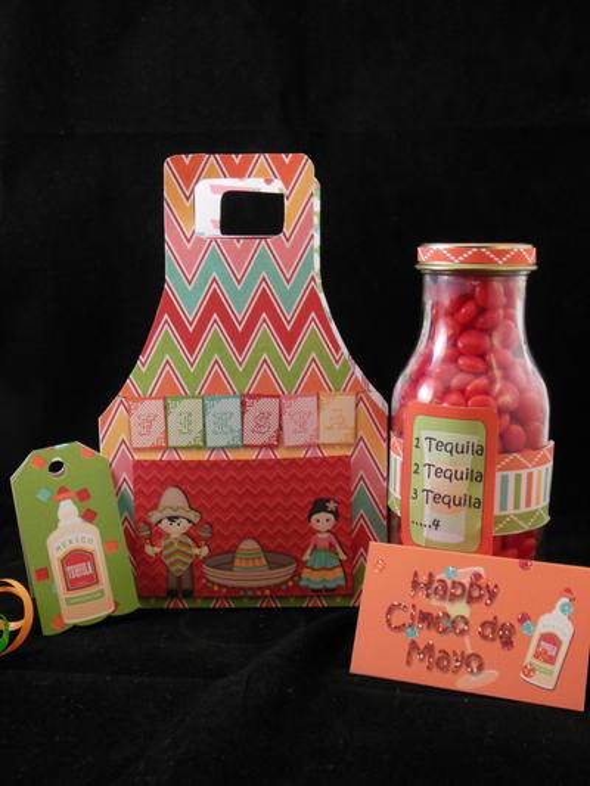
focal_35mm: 43
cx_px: 295
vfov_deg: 43.8
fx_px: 977
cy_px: 393
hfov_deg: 33.6
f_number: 3.8
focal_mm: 7.7
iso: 400
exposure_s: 1/15
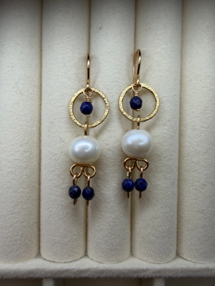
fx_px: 199
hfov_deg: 56.8
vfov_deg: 71.6
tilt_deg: -2.2
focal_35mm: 24
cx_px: 108
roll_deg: -1.7
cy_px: 143
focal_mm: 2.22
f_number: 2.2
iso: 32
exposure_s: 1/537
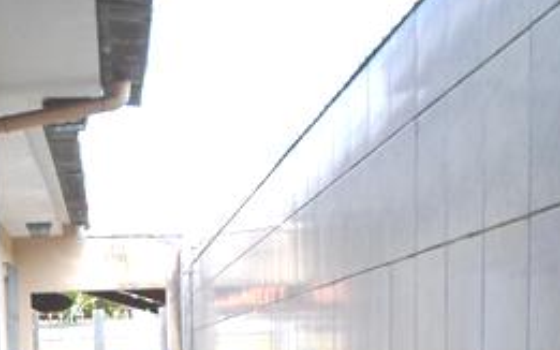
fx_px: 992
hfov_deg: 30.0
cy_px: 485
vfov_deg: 18.3
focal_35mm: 65
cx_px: 43
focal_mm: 4.5
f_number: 2.5
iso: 80
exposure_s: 1/750
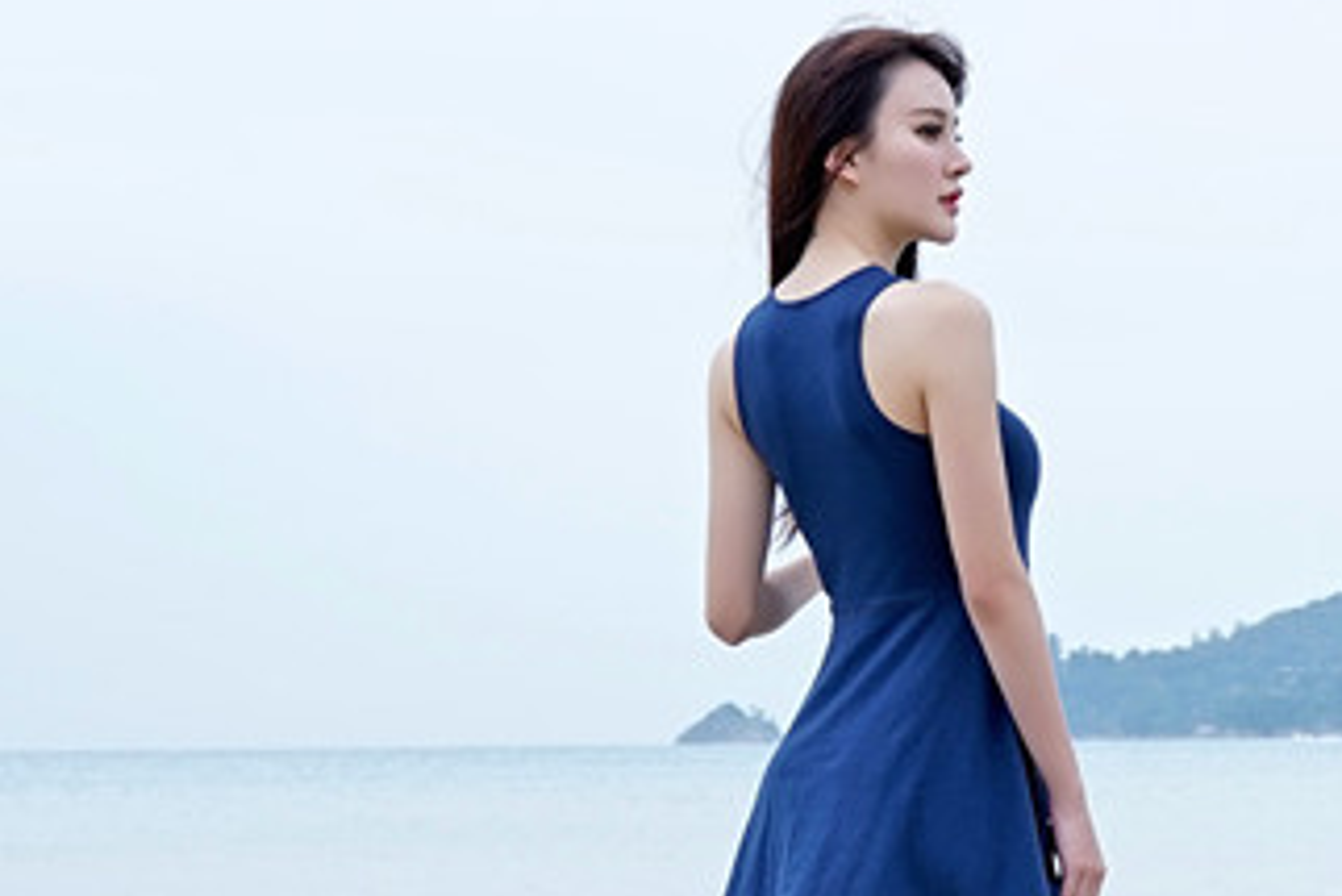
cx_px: 925
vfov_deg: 10.6
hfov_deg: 15.8
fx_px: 4811
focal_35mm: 129
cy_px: 611
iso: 100
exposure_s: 1/90
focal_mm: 35
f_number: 4.5
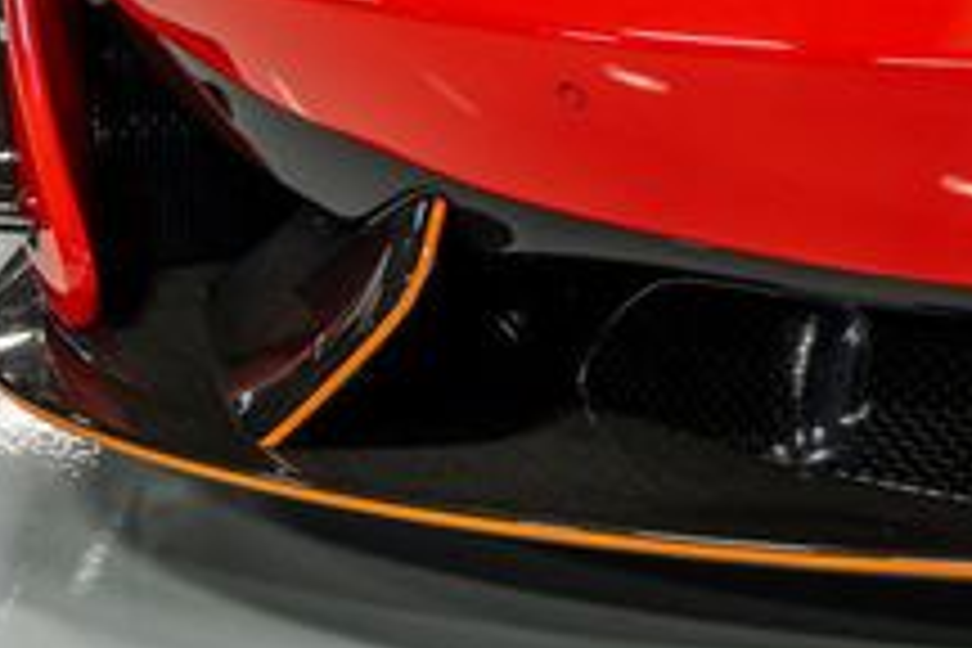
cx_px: 1094
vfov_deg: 14.5
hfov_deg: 21.0
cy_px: -97
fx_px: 2484
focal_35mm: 92
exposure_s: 1/60
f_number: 5
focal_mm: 31
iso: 800
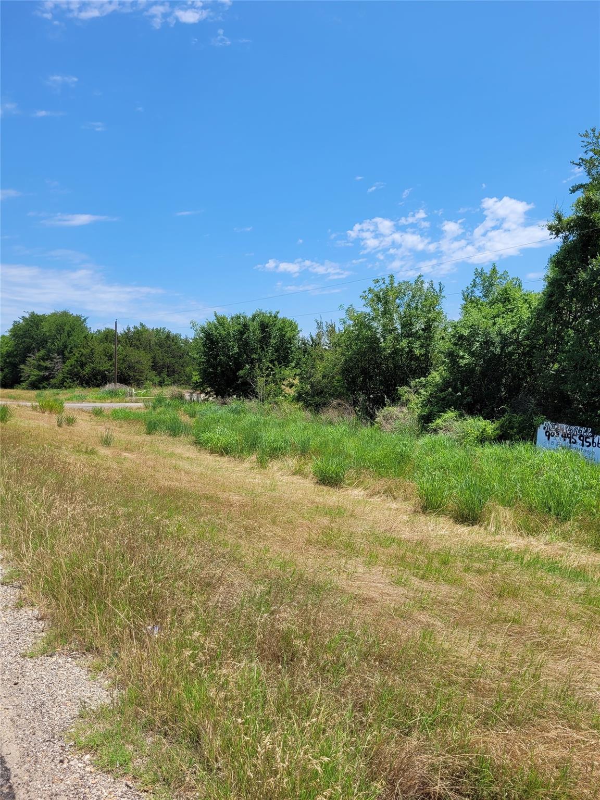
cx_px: 300
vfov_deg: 67.3
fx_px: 601
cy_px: 400
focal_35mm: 26
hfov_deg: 53.1
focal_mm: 5.4
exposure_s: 1/2339
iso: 40
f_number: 1.8
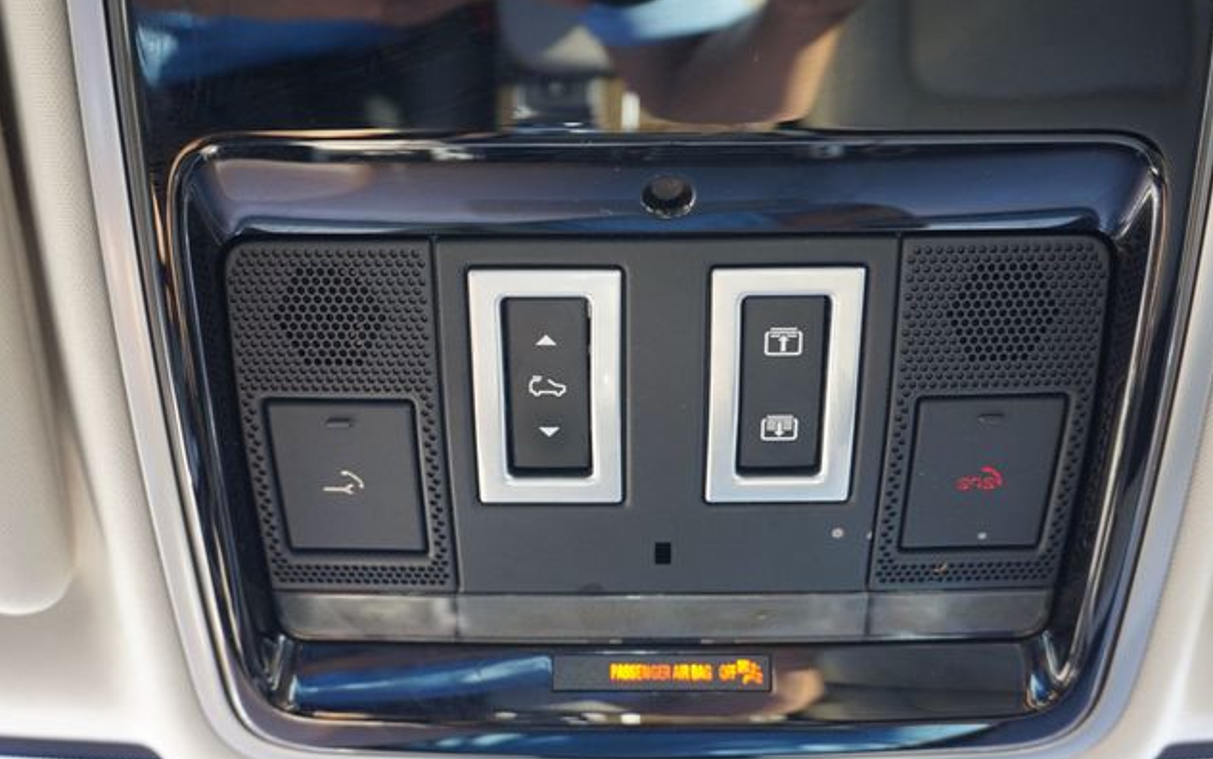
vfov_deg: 35.8
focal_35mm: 36
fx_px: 1174
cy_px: 362
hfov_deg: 54.6
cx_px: 609
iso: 400
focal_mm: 23
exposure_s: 1/60
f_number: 4
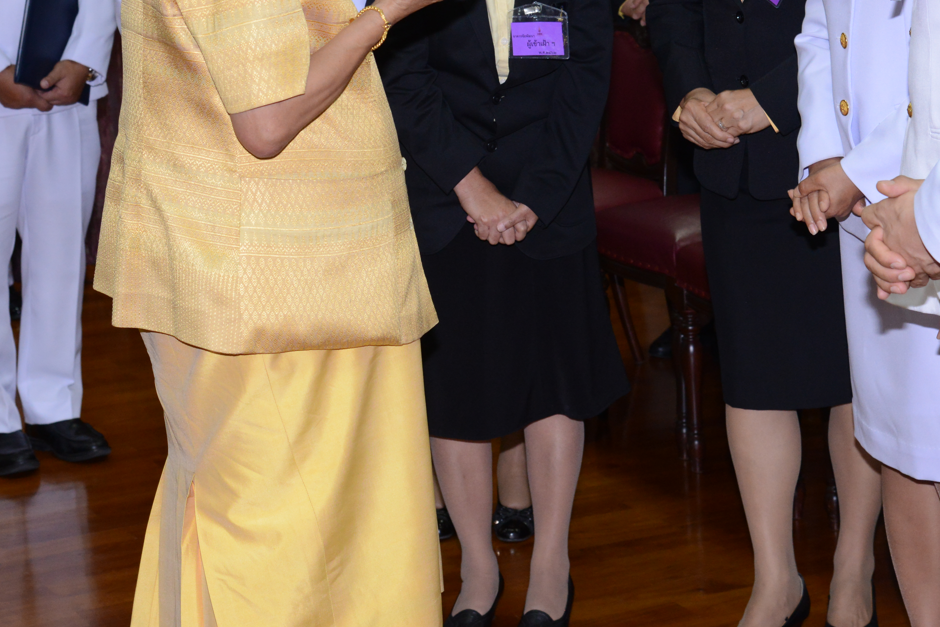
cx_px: 505
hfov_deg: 20.2
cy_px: 60
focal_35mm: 101
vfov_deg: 13.4
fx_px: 2638
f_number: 5.6
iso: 1600
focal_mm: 55
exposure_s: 1/125
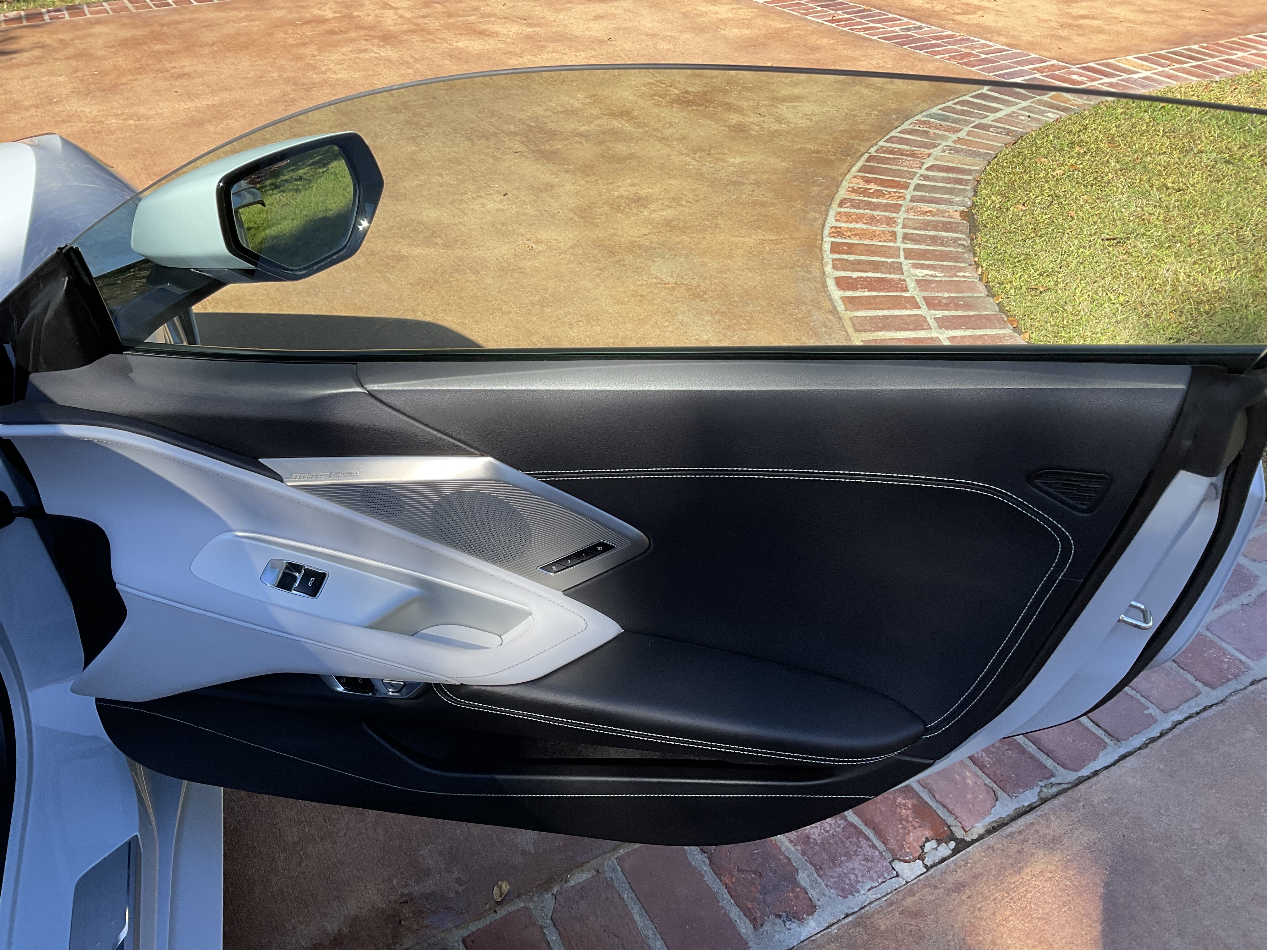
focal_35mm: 29
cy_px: 475
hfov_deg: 61.7
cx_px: 634
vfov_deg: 48.2
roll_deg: +0.3
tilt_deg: -36.1
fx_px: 1061
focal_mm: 3
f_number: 1.8
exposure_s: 1/580
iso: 16
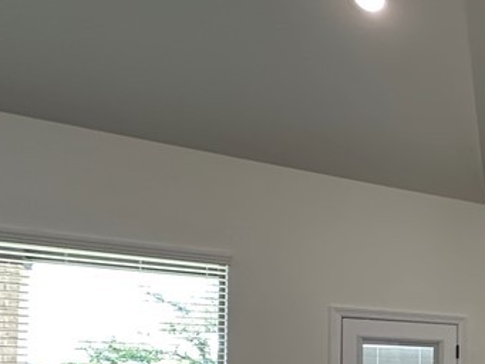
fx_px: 589
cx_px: 686
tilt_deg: +0.8
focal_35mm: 42
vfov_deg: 31.3
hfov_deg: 30.5
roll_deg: -0.2
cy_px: 381
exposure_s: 1/60
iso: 250
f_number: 2.2
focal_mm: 2.22
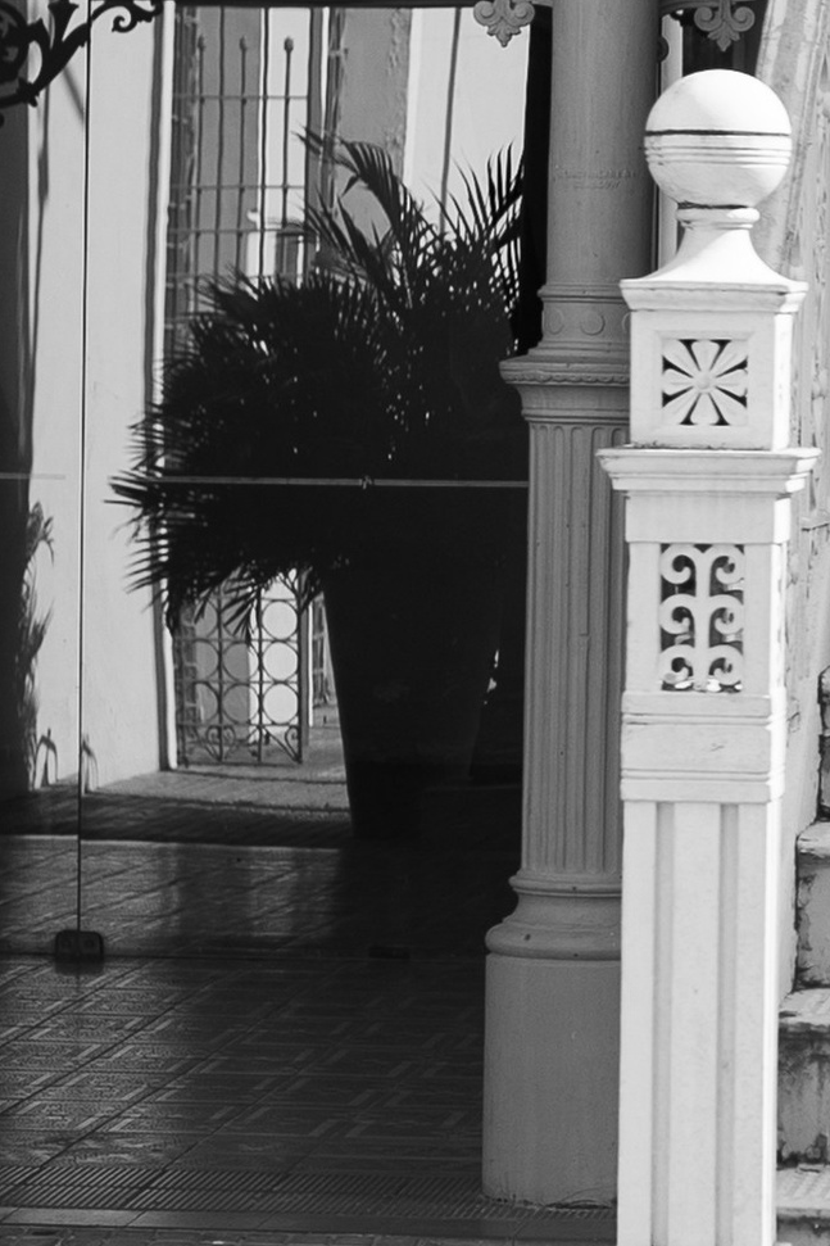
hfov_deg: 7.5
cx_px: 1561
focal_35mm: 178
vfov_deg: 11.5
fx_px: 6158
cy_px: 208
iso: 100
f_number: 2.5
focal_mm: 30
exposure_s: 1/320
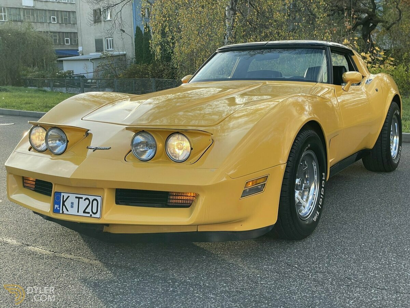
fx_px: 616
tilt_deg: -9.1
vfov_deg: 28.0
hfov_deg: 36.8
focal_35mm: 52
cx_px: 205
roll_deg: +2.0
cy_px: 154
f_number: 2
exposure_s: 1/129
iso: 25
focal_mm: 6
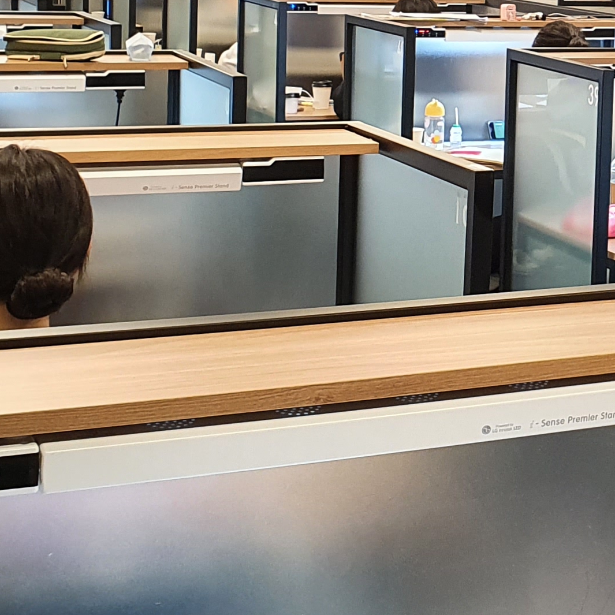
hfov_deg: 18.4
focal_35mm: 87
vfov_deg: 19.6
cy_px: 63
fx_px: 1749
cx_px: 828
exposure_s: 1/40
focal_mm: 4.32
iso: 160
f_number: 2.4
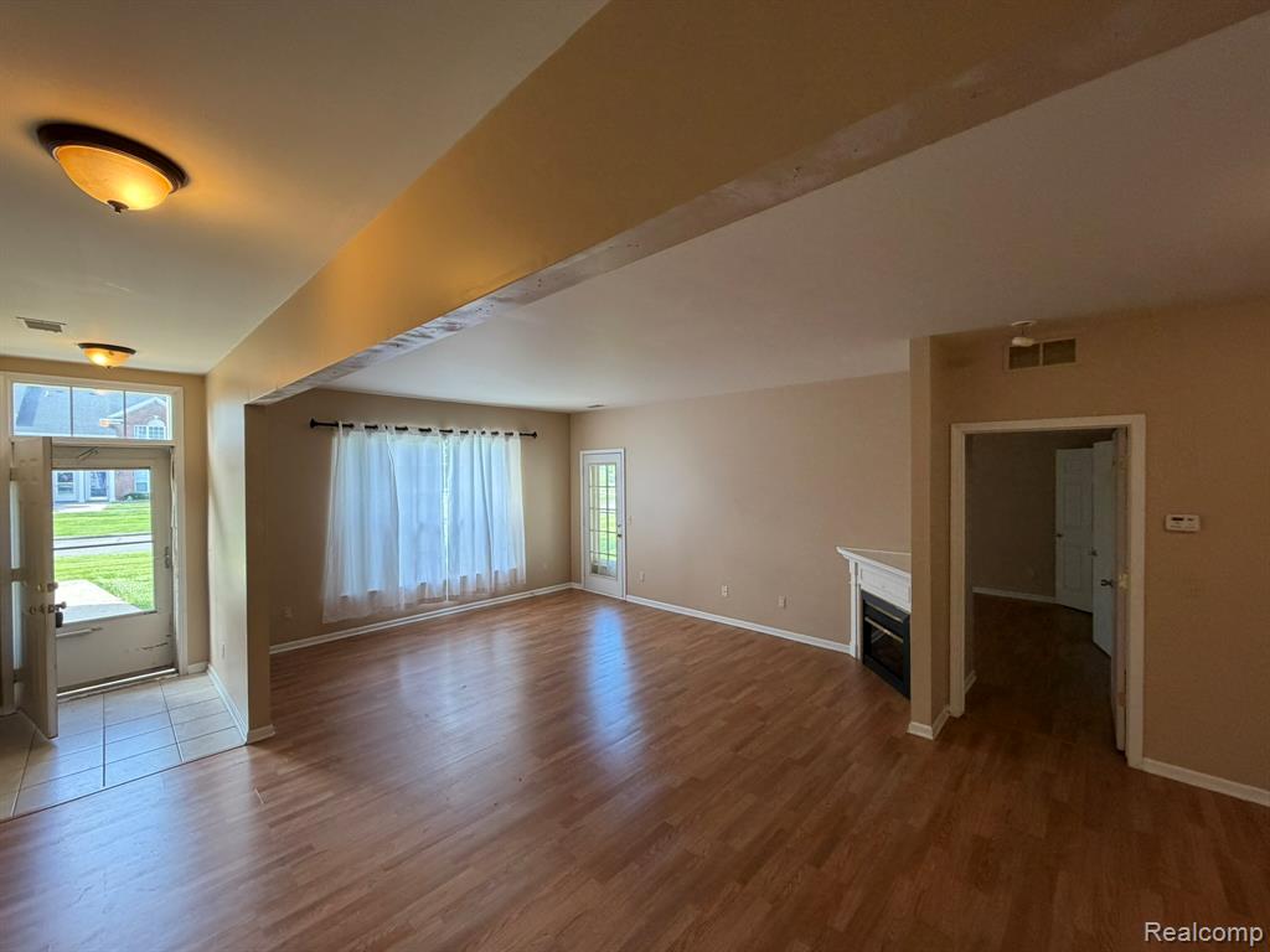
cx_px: 635
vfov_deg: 85.7
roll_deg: +0.6
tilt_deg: +0.3
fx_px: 514
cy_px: 476
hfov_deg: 102.1
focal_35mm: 14
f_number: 2.2
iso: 250
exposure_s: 1/120
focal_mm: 2.22
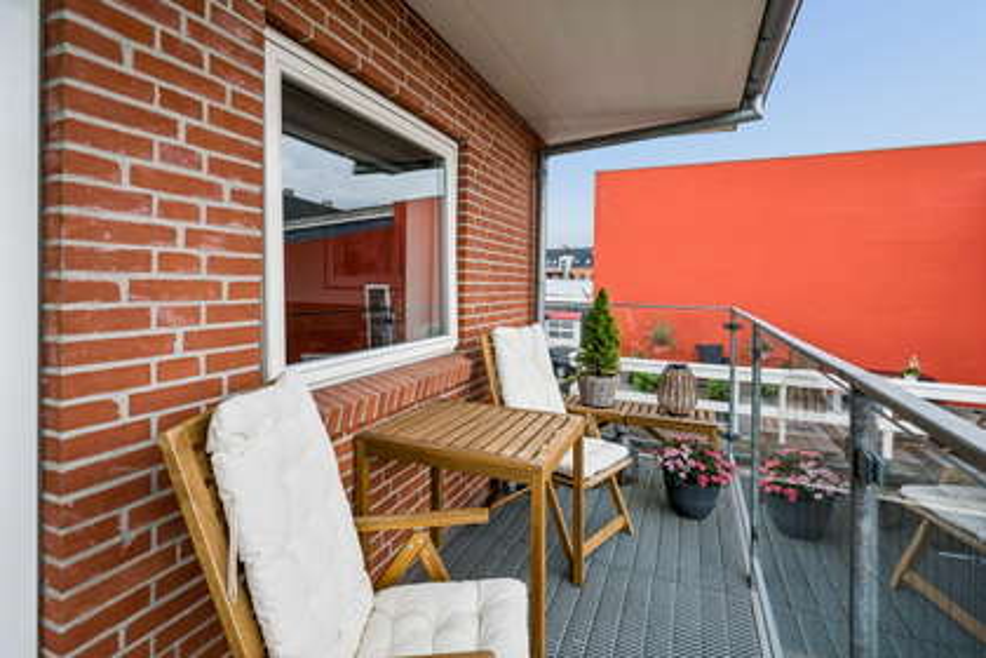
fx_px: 438
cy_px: 329
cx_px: 493
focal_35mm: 16
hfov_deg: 96.7
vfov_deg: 73.7
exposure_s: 1/125
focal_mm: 16
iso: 160
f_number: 6.3
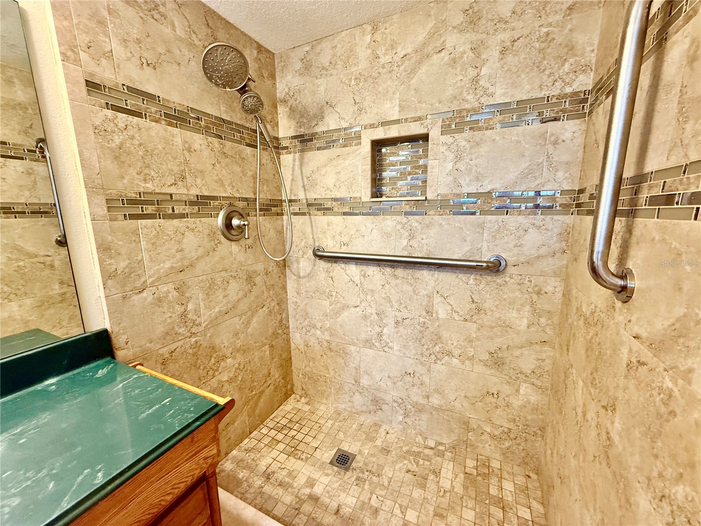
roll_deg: +1.3
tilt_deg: -10.3
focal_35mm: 14
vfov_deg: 85.7
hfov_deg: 102.1
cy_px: 263
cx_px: 350
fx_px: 284
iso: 320
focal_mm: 2.22
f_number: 2.2
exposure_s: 1/60
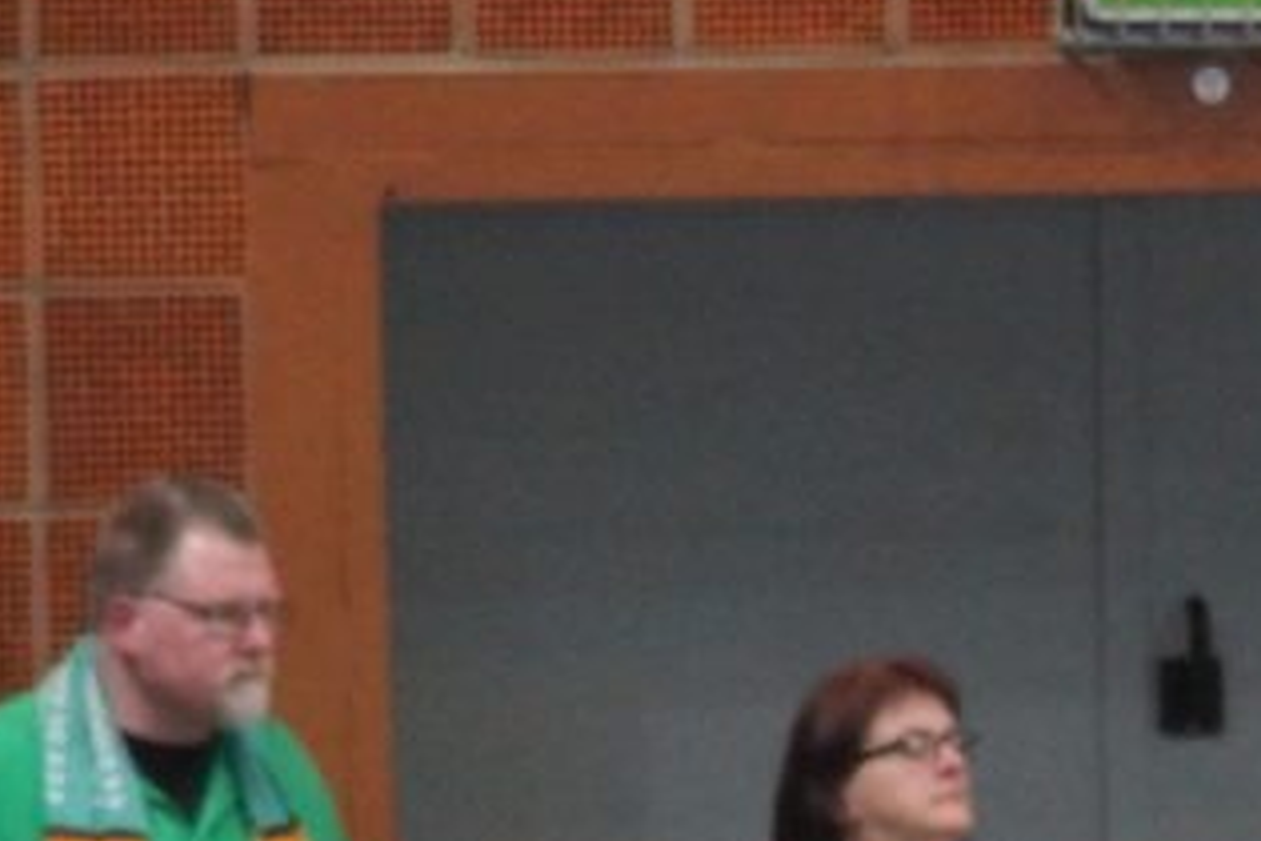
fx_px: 39228
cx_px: 1185
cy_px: 921
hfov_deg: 1.8
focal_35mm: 1120
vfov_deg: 1.2
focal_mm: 230
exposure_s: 1/400
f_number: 5
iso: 2500
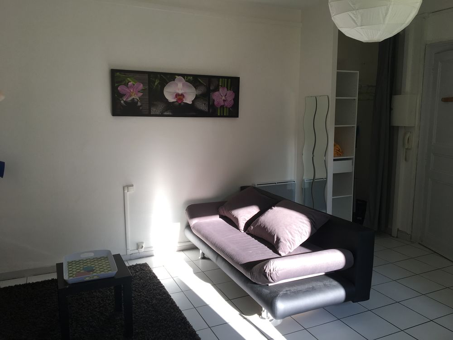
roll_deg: +0.2
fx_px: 380
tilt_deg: -9.1
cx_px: 226
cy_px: 170
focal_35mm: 29
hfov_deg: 61.7
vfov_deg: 48.2
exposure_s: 1/118
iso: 25
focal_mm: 4.15
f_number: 2.2
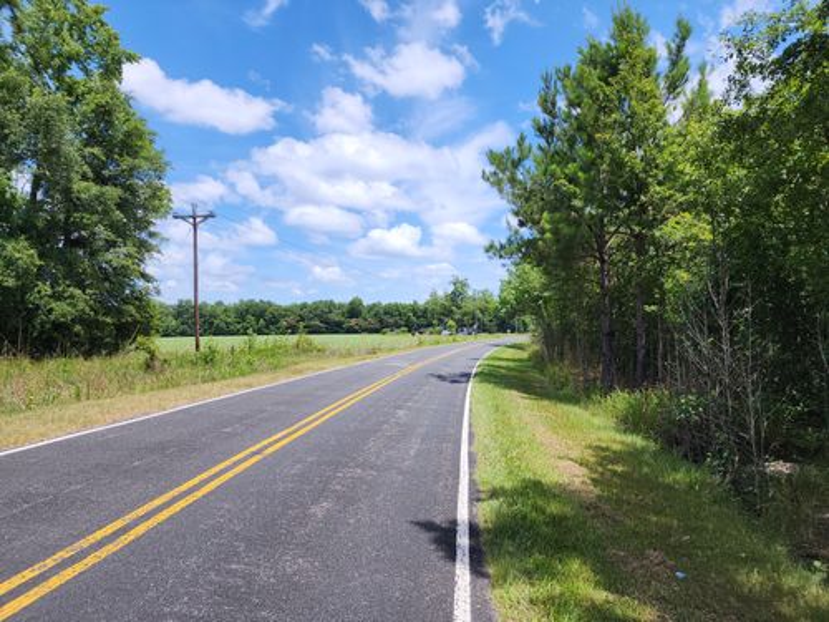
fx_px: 551
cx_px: 414
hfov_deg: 73.9
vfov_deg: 58.9
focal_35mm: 23
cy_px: 311
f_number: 1.8
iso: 12
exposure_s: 1/909
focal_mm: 6.4
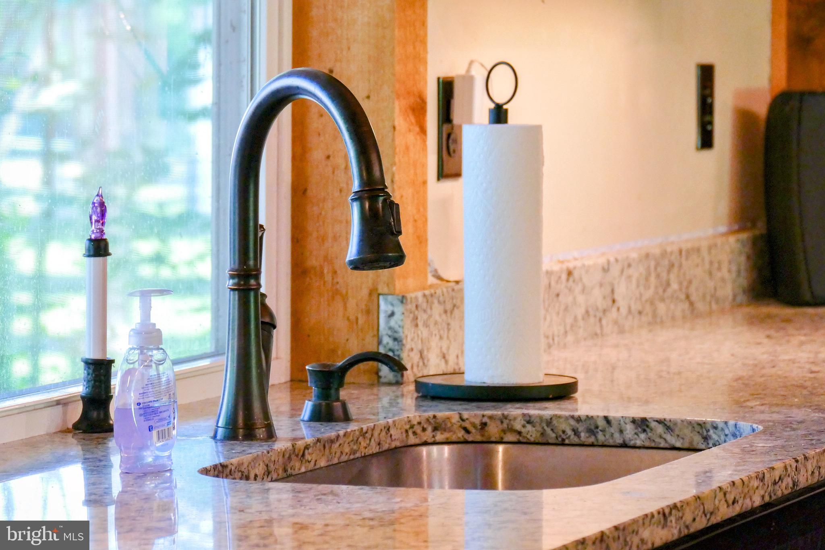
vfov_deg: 7.4
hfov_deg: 11.1
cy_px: 275
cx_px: 412
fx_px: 4262
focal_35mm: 186
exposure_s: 1/100
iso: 1250
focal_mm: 67.72
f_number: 4
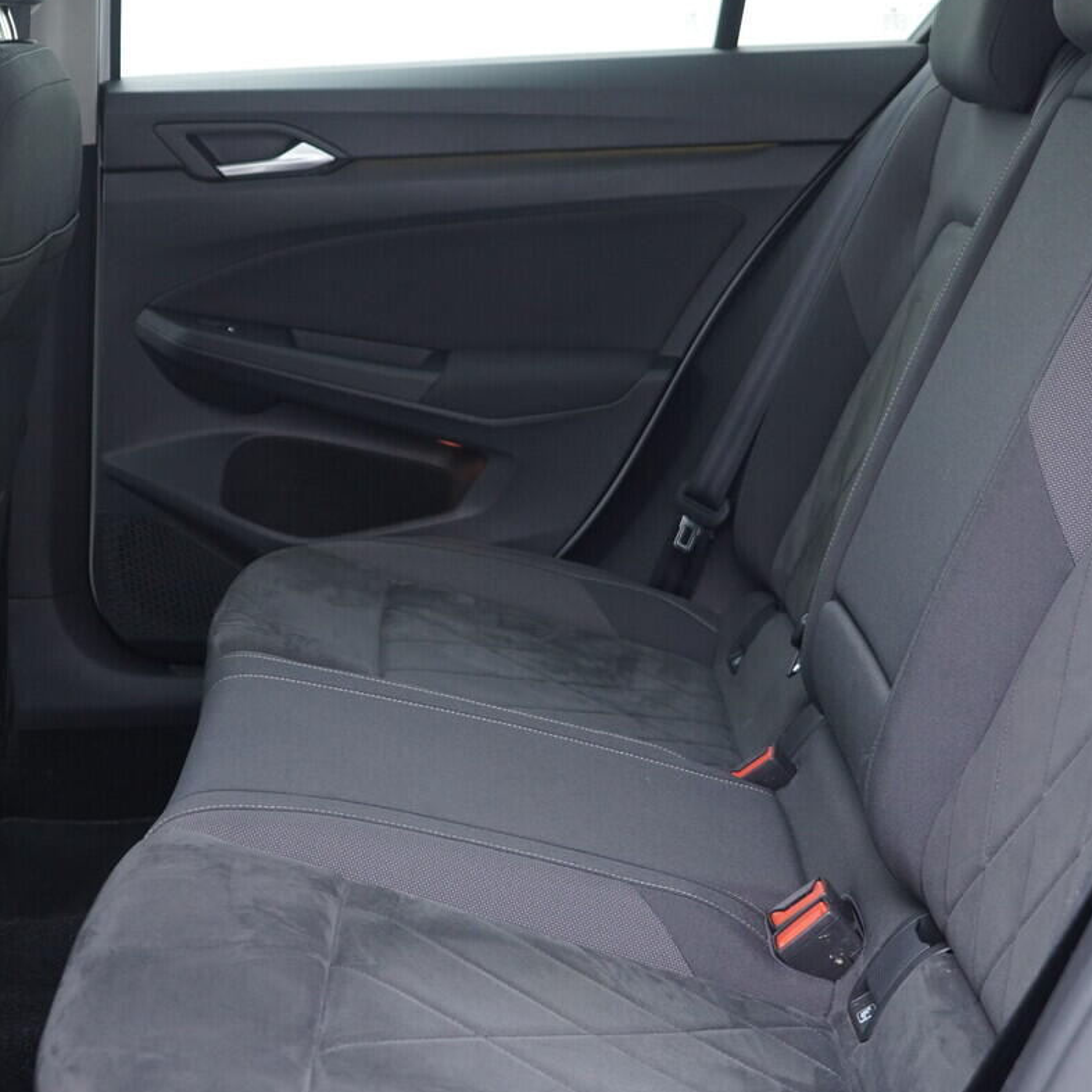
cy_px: 536
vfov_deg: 30.6
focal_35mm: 56
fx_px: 1999
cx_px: 619
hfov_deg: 30.5
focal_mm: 24
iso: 500
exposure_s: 1/40
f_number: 2.8
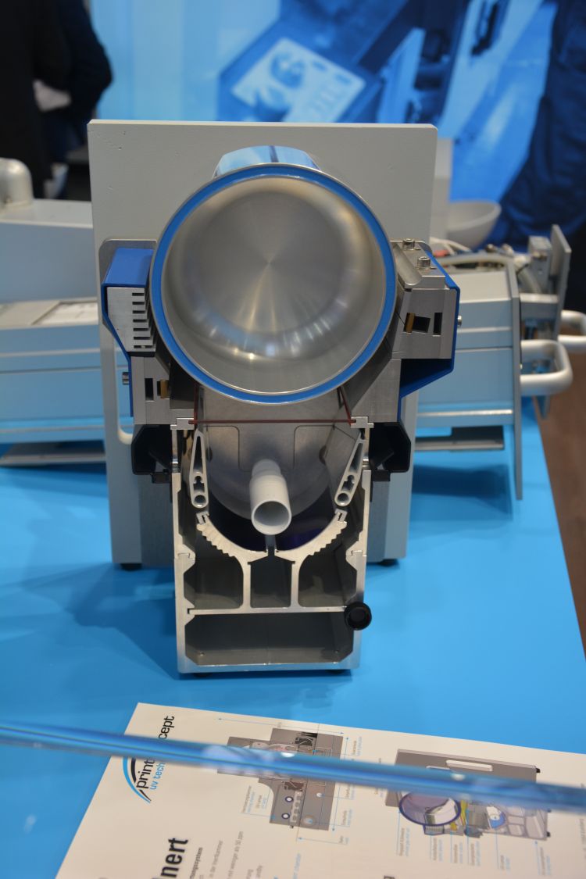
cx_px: 293
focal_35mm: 42
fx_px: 1025
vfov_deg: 46.4
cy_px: 440
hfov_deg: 31.9
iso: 400
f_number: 4
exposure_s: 1/60
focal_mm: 28
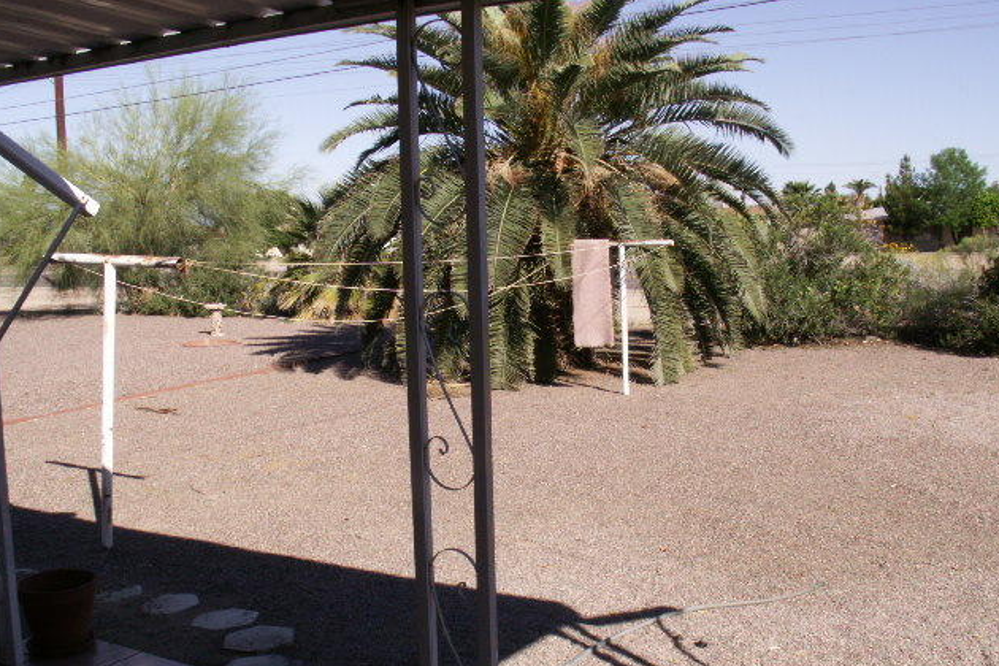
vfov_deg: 35.9
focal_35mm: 37
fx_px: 1027
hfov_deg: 51.9
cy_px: 352
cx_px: 500
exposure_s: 1/200
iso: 50
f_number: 8
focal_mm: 5.86
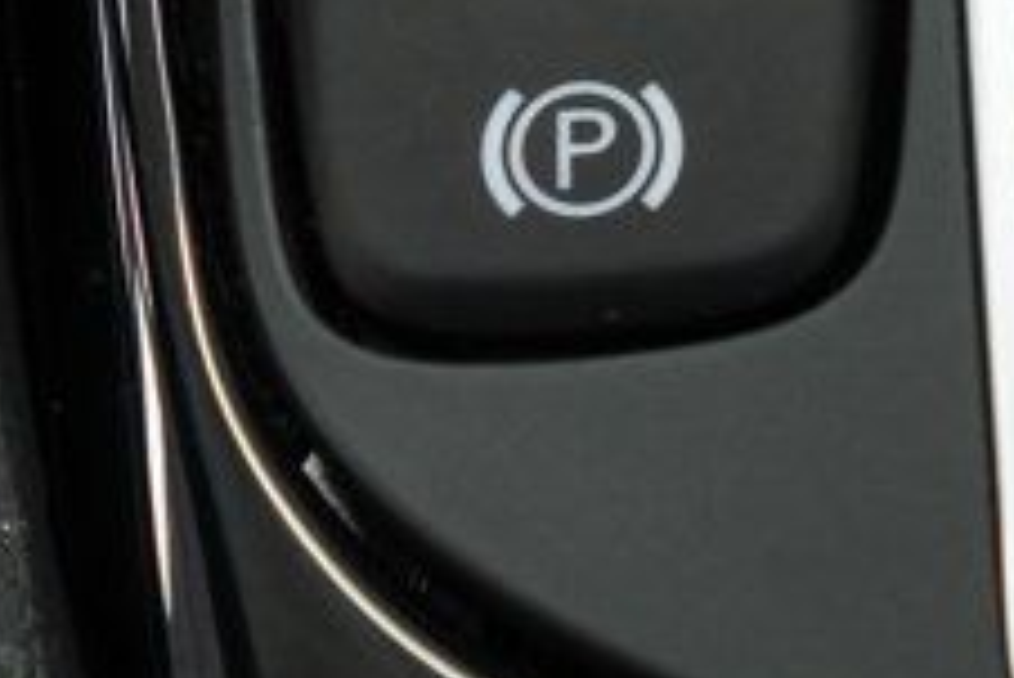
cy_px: -101
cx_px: 1579
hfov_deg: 10.4
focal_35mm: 190
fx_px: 5355
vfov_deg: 7.2
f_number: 3.5
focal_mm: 28
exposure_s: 1/50
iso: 800
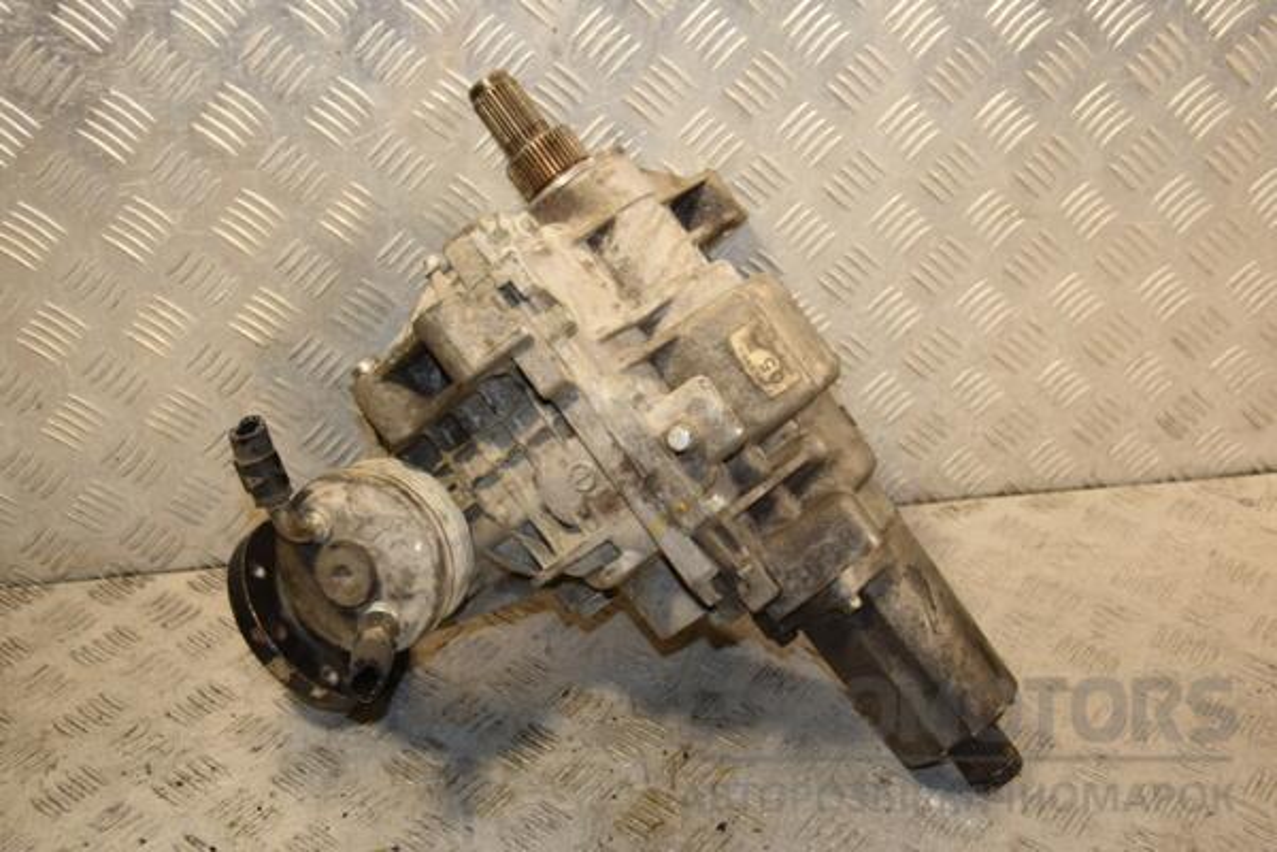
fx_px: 1596
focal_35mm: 45
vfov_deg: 29.9
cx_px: 638
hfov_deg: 43.6
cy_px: 426
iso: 800
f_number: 5
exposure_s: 1/200
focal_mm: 30
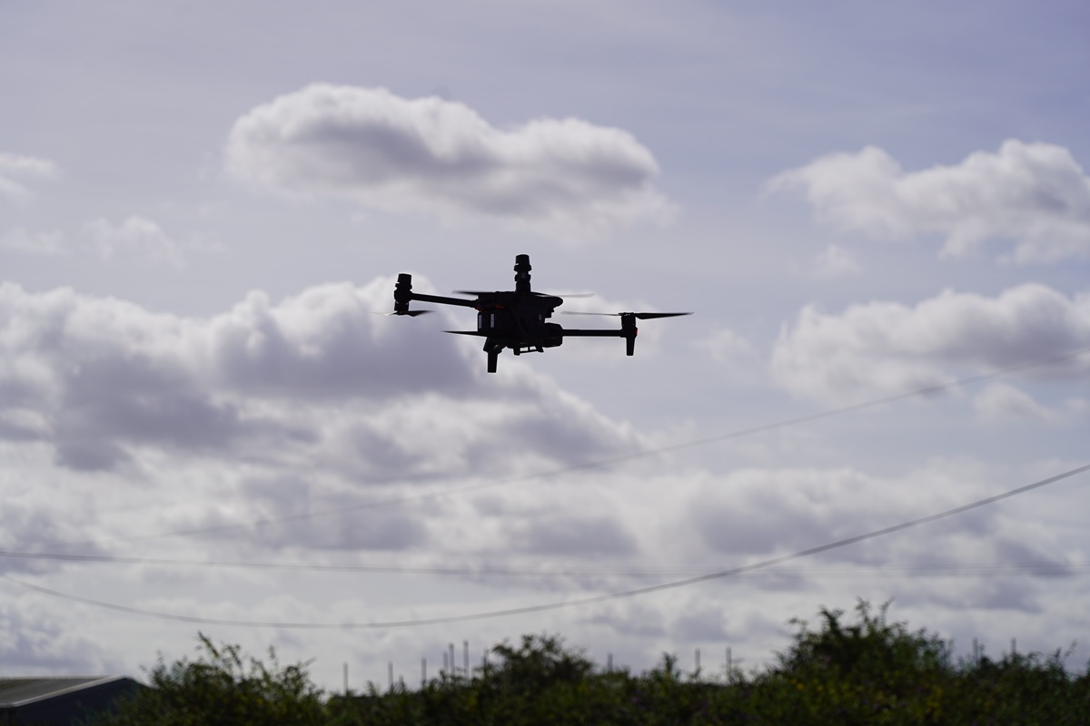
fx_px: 3179
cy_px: 363
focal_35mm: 105
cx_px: 545
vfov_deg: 13.0
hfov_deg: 19.5
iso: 100
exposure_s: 1/2000
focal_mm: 105
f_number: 5
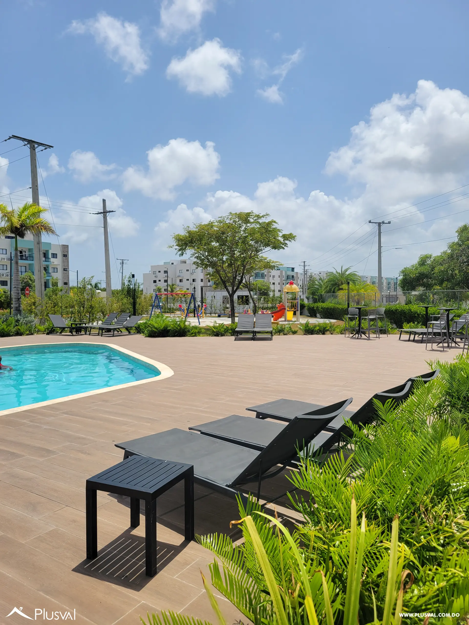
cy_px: 312
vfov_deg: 67.3
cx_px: 234
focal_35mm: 26
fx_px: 470
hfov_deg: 53.1
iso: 40
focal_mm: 5.4
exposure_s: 1/4444
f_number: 1.8
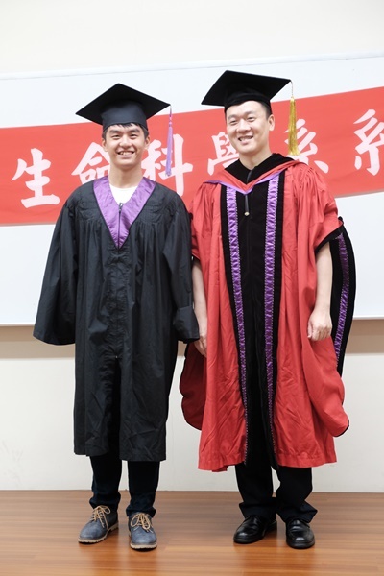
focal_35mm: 49
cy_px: 288
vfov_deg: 40.3
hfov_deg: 27.5
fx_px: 784
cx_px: 192
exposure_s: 1/105
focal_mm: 32.9
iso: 1600
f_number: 3.6
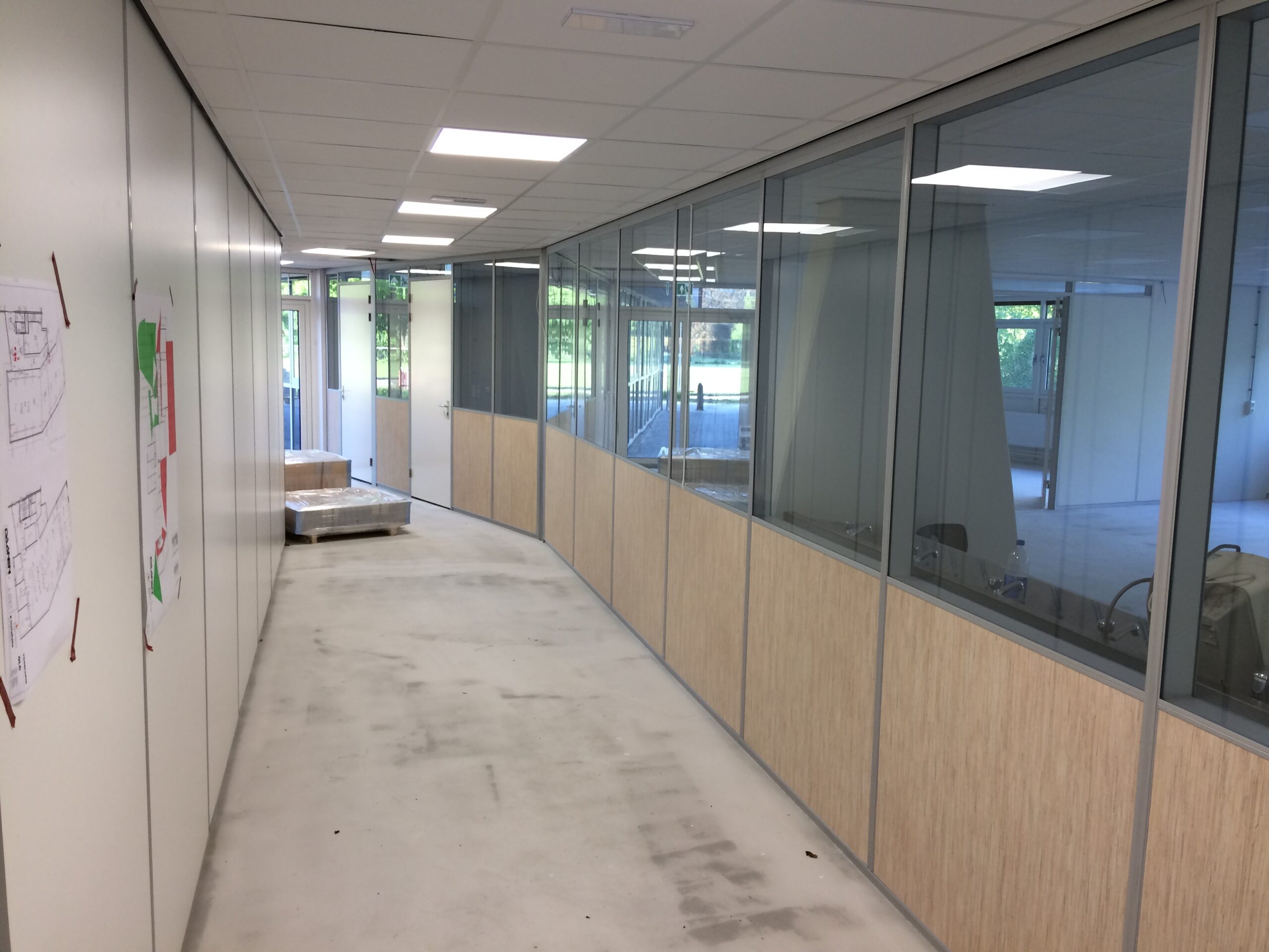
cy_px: 476
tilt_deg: -8.5
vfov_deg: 48.2
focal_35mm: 29
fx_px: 1063
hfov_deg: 61.7
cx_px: 634
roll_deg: -2.2
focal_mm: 4.15
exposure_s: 1/33
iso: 32
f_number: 2.2
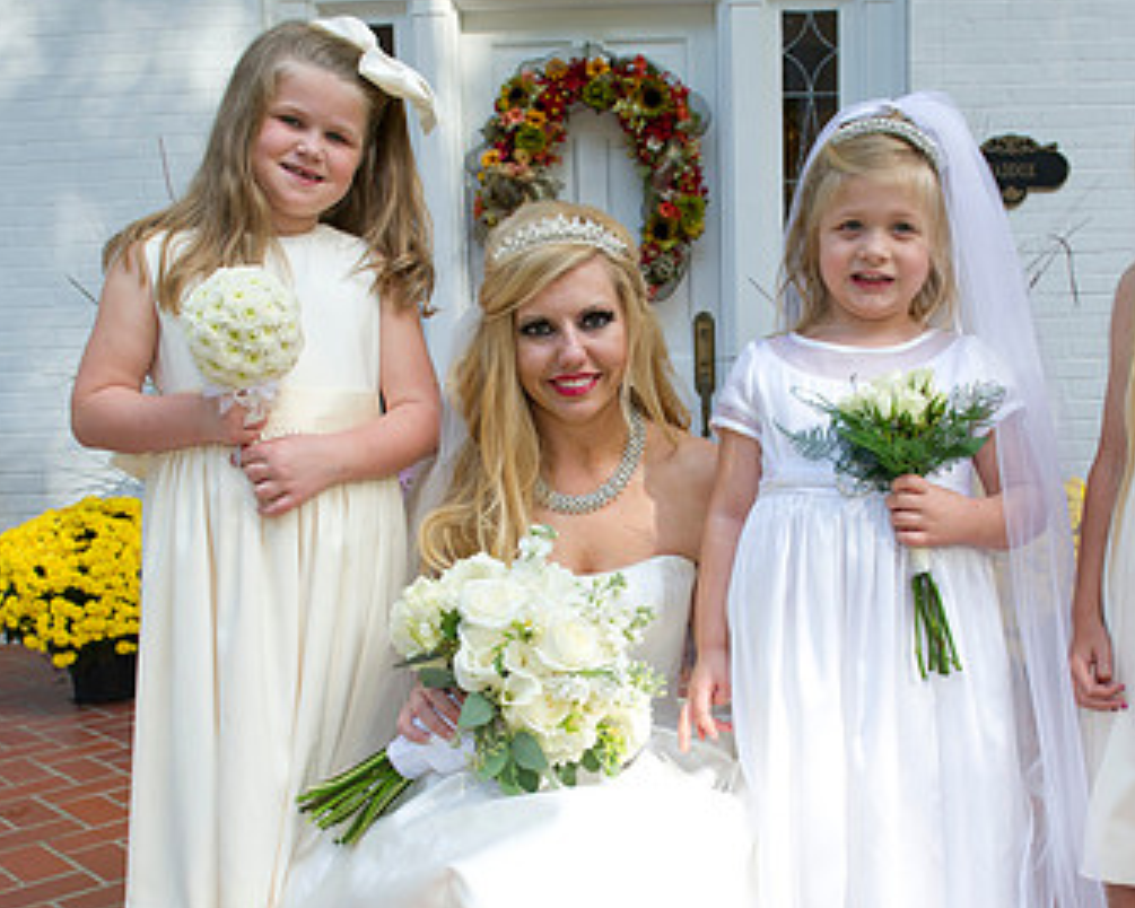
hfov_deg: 46.8
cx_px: 630
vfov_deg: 38.0
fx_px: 1310
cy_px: 576
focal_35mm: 39
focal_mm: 24
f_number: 6.3
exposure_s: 1/320
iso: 400
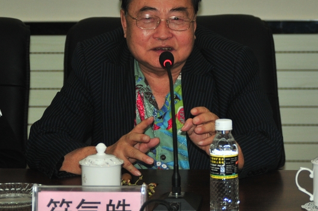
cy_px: 84
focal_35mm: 181
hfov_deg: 11.4
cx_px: 174
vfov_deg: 7.6
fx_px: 1597
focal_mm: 80
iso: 500
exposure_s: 1/60
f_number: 4.5
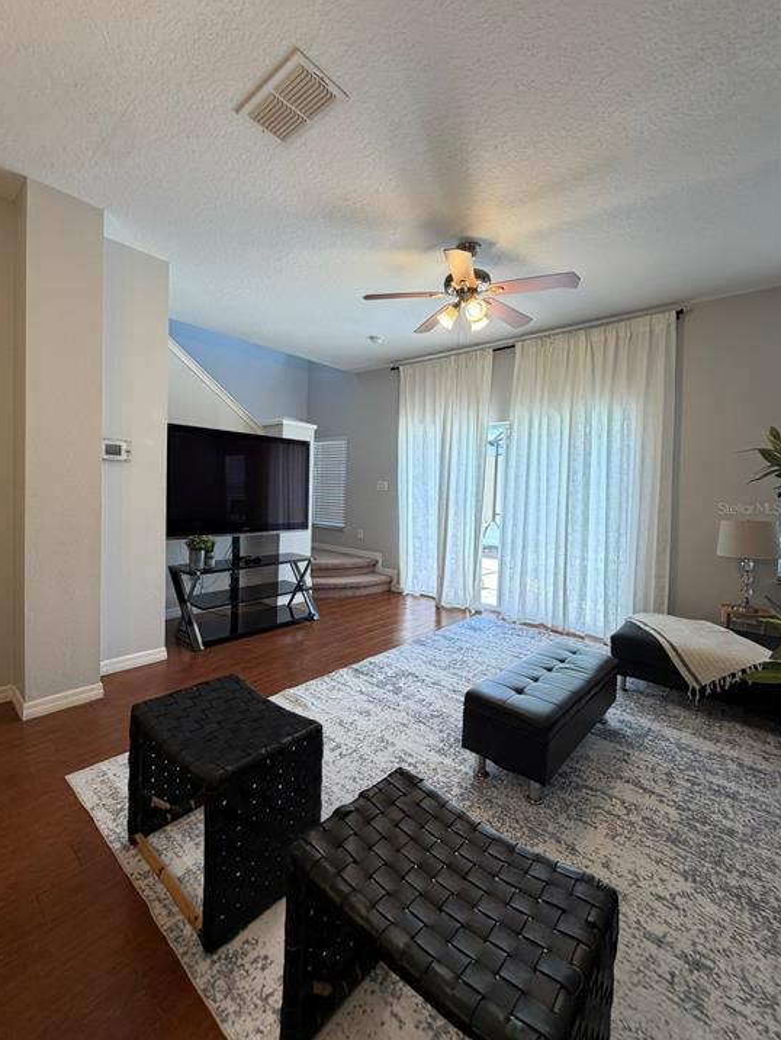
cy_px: 508
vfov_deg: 98.1
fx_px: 451
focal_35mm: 15
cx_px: 366
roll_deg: -1.8
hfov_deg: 81.7
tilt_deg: -2.4
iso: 125
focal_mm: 2.22
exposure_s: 1/120
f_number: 2.2
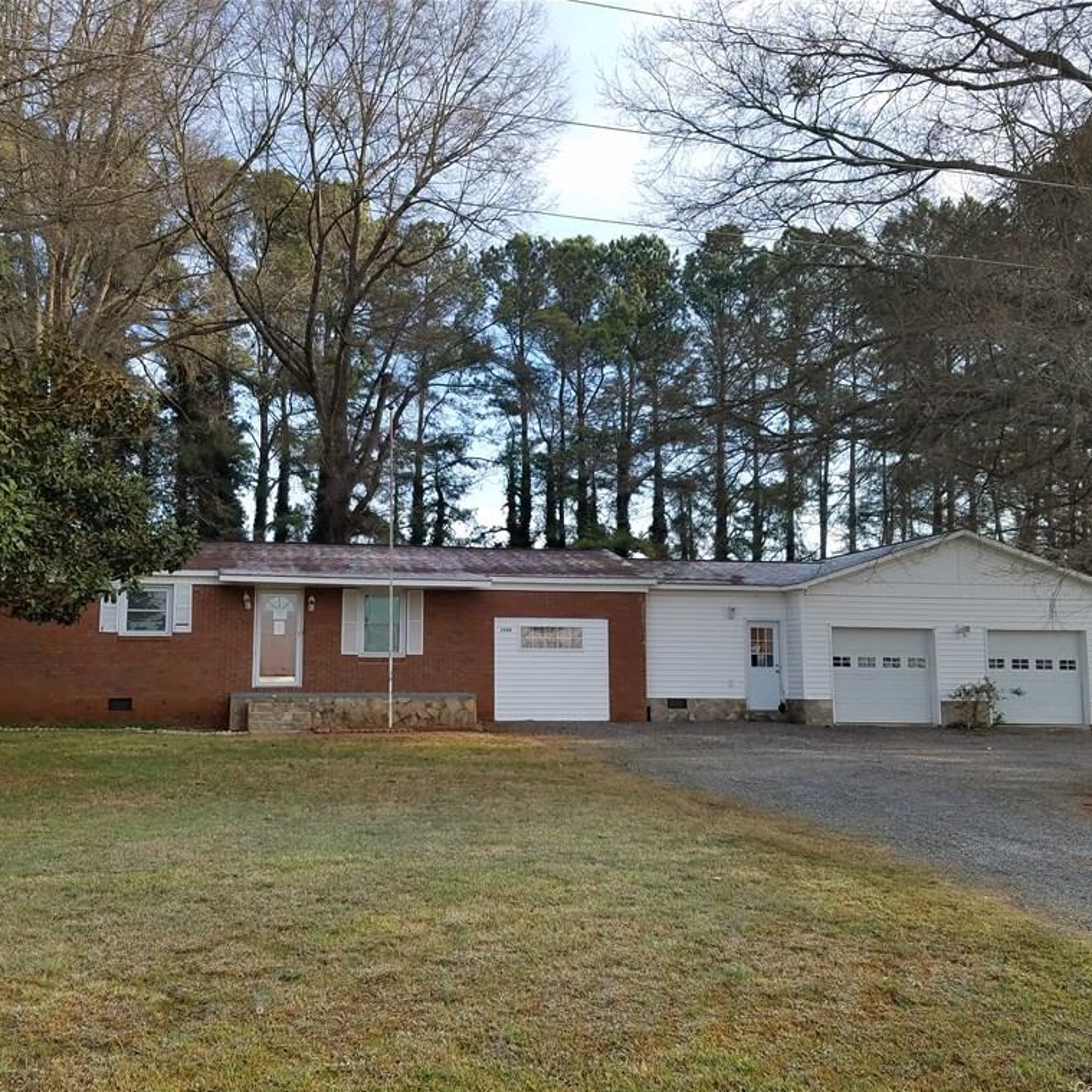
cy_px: 551
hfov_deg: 52.5
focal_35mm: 31
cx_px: 502
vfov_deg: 52.5
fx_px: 1106
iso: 50
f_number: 1.7
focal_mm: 4.2
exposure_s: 1/980
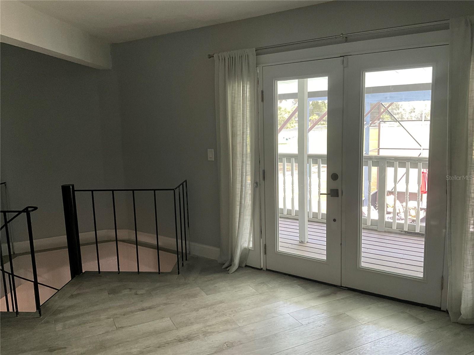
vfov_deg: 48.2
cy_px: 178
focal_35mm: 29
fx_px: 397
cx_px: 237
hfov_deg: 61.7
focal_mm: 3
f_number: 1.8
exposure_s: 1/60
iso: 100
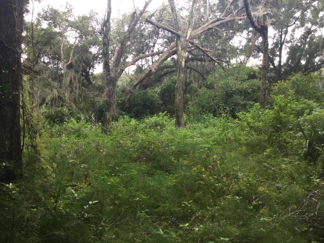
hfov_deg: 58.4
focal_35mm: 31
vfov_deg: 45.4
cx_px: 162
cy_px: 122
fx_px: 290
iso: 32
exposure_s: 1/120
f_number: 2.4
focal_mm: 3.3
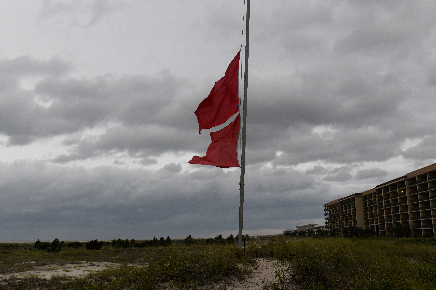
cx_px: 218
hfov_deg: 54.4
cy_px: 145
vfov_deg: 37.9
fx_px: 424
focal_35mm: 35
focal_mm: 35
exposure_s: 1/500
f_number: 5.6
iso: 1000
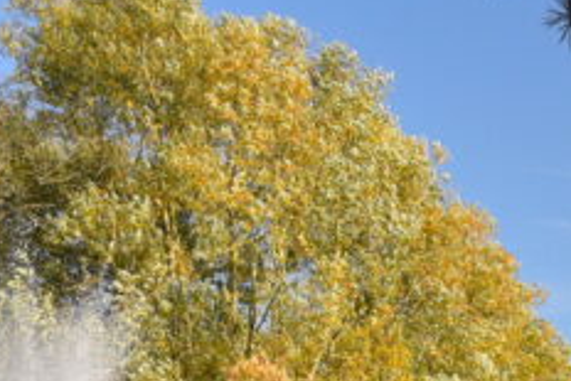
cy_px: 514
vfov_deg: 9.8
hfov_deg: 14.4
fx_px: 2174
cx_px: 719
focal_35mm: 137
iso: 500
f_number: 10
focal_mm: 31
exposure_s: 1/400
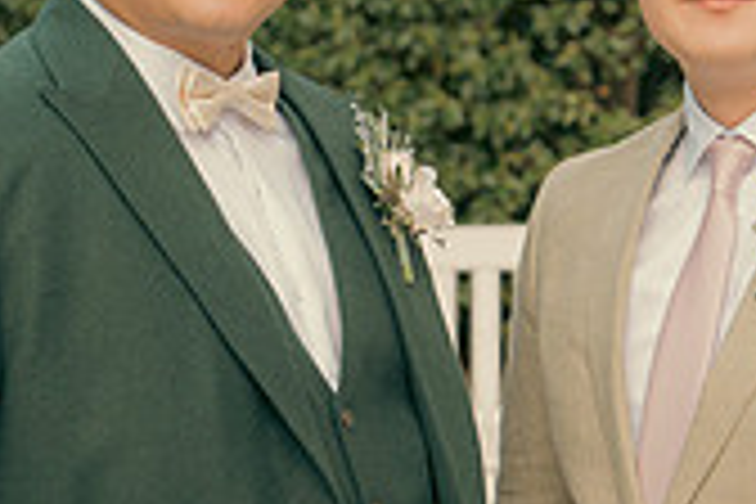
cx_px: 472
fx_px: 3402
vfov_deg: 8.5
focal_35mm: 162
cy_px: 340
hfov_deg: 12.7
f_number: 3.5
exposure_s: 1/250
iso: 125
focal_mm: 47
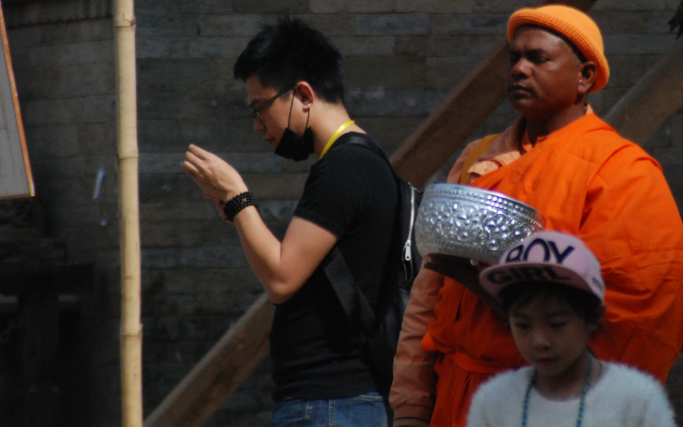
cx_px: 481
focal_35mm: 442
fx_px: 8228
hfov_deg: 4.8
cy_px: 123
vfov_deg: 3.0
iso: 1000
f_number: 7.1
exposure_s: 1/3200
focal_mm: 200
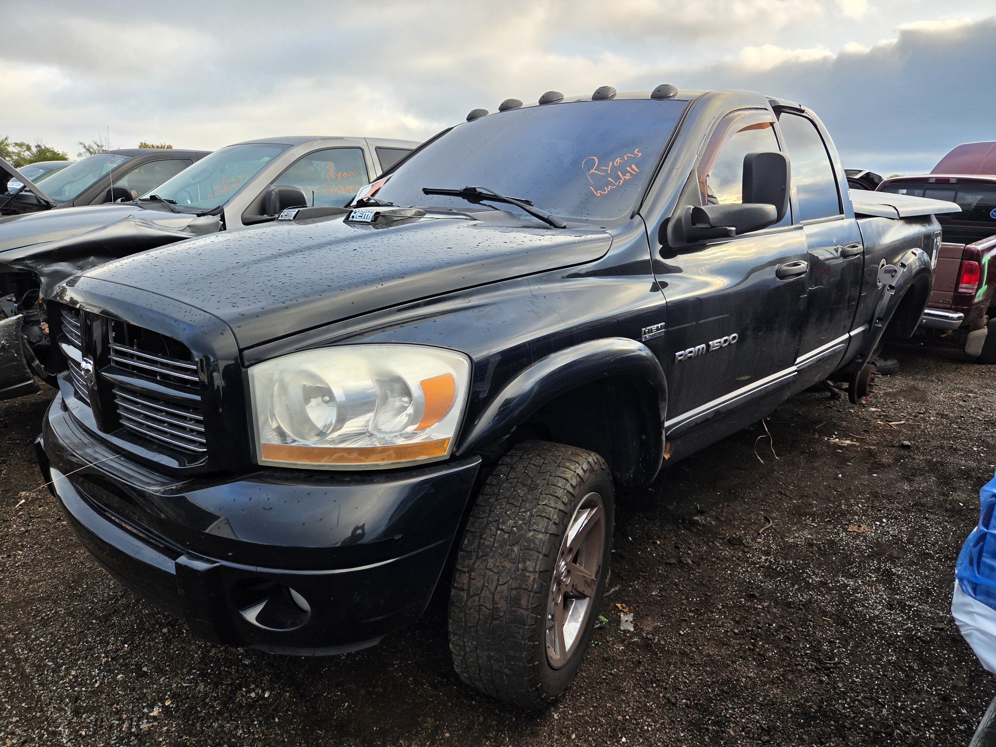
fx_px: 662
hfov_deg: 73.9
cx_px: 498
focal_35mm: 23
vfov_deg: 58.9
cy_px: 374
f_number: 1.8
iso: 80
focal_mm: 5.4
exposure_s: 1/1202
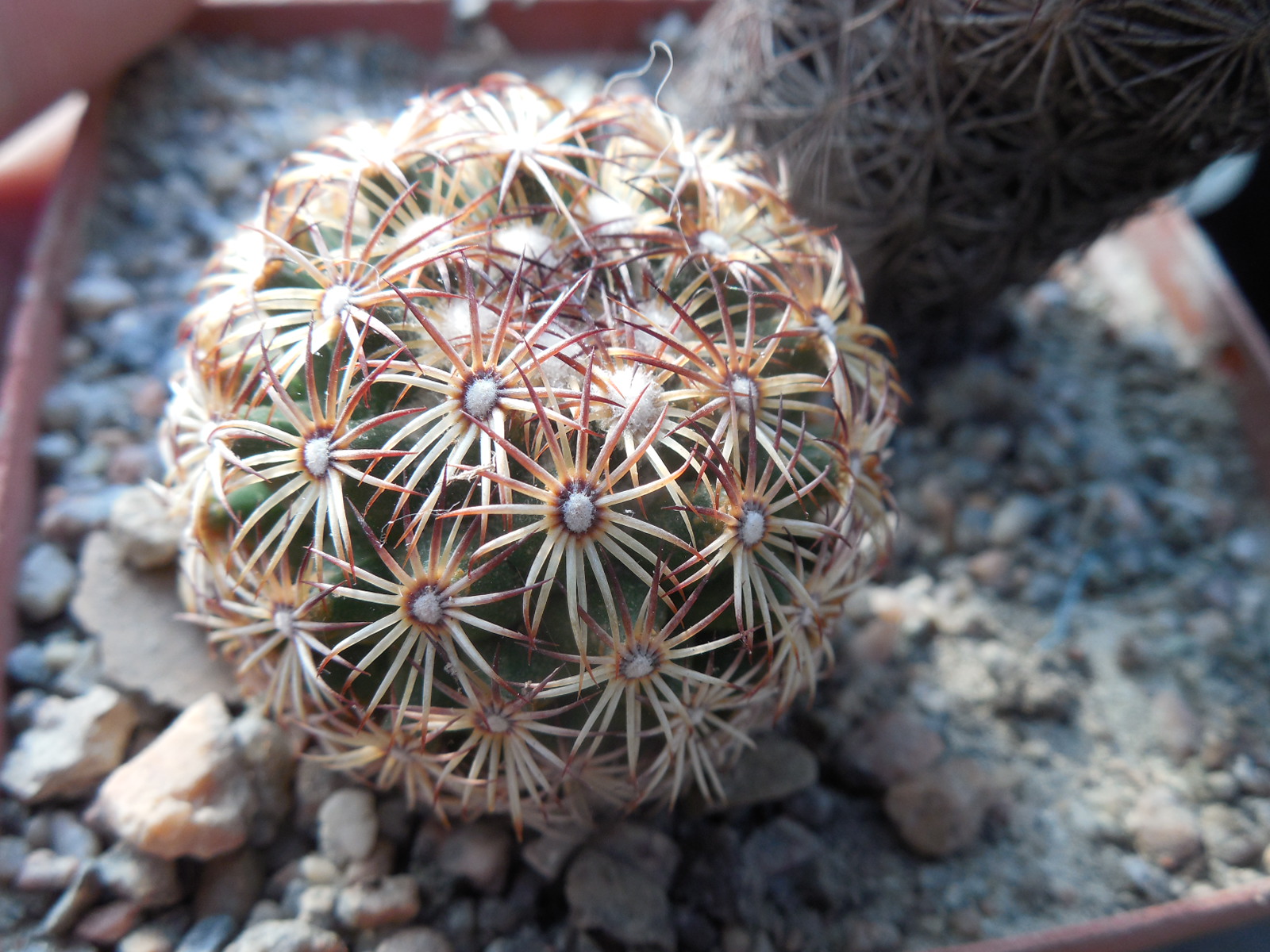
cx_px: 635
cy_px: 476
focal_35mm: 31
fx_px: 1137
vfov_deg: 45.4
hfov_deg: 58.4
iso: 125
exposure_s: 1/80
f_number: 3.6
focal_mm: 5.6
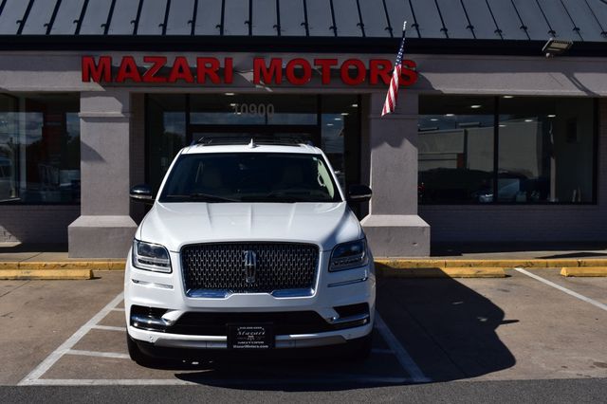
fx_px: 682
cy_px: 202
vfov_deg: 33.0
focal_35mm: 40
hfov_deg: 47.9
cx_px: 304
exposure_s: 1/640
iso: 200
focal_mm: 27
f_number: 11
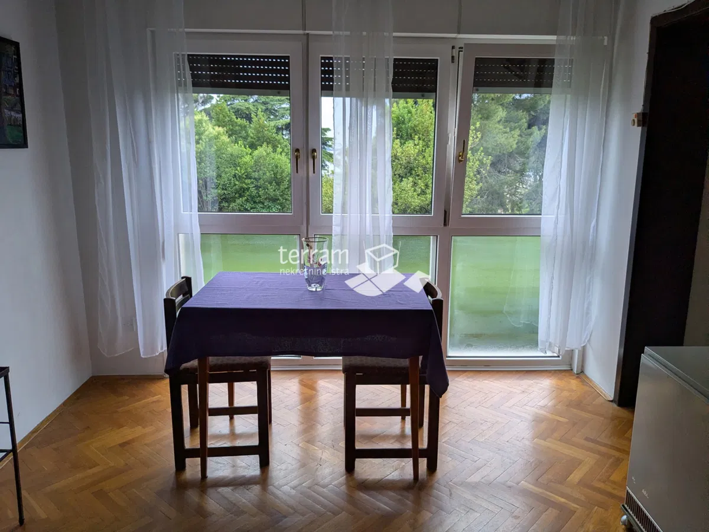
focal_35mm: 27
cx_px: 354
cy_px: 266
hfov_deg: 65.3
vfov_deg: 51.4
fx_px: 553
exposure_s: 1/99.9
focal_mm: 4.38
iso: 207
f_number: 1.73
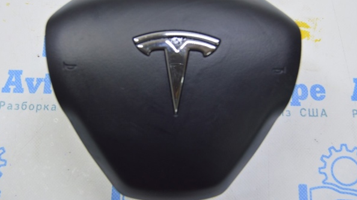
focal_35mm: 44
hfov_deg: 46.4
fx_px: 416
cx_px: 178
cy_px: 79
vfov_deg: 27.0
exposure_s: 1/20
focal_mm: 26
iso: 400
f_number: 5.6
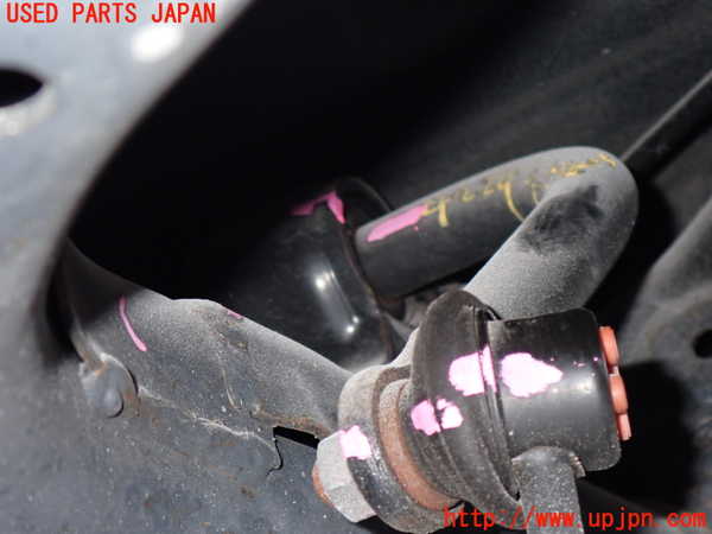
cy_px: 267
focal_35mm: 100
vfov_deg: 14.8
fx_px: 2057
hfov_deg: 19.6
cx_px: 356
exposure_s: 1/100
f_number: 4.9
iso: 500
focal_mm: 18
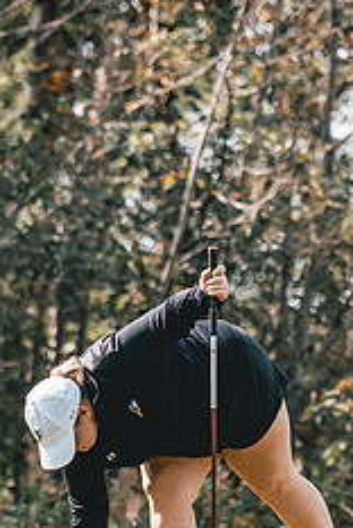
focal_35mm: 469
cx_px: 154
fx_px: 6877
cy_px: 432
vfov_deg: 4.4
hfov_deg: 2.9
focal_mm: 150
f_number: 2.8
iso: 500
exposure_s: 1/4000
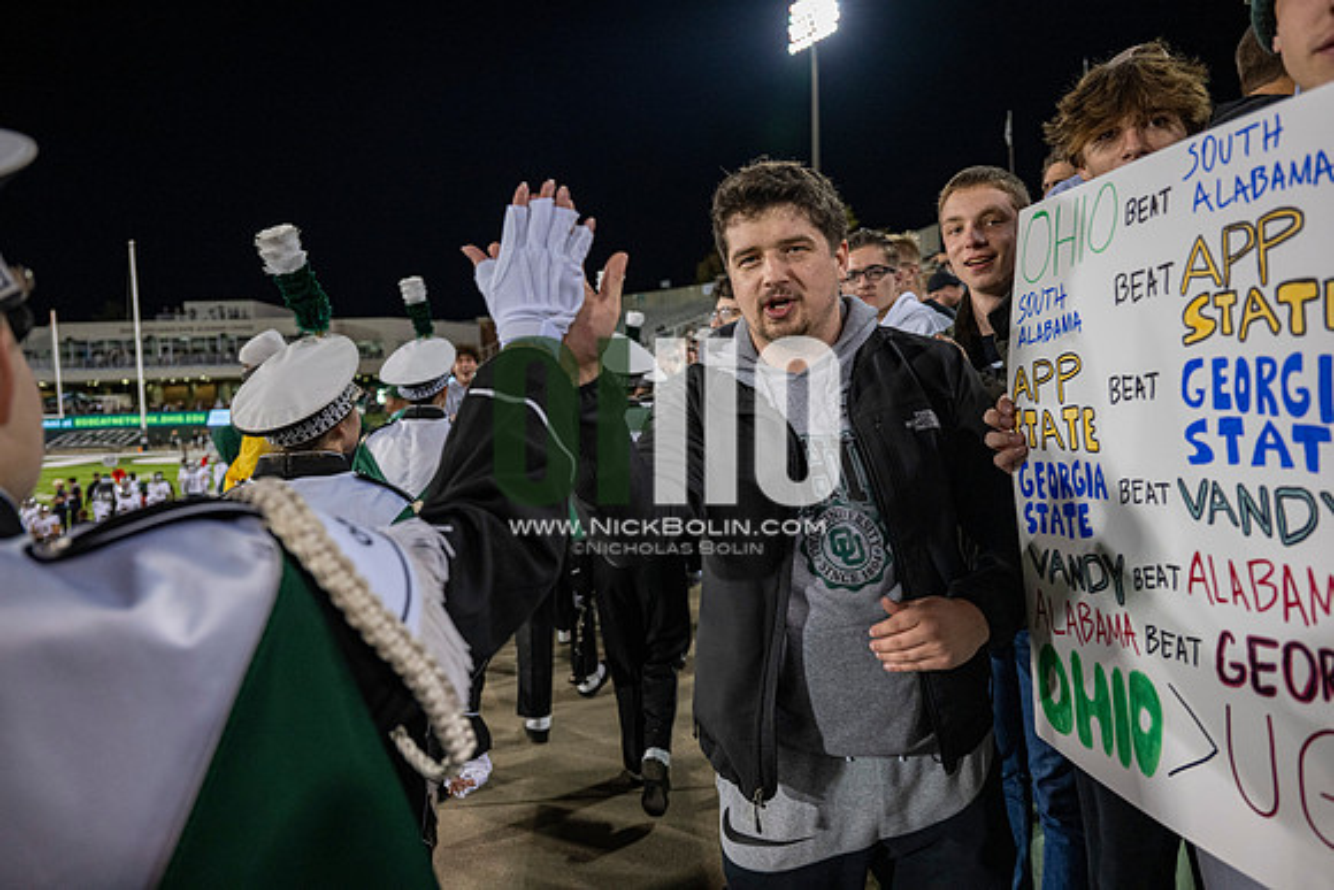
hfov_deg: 73.7
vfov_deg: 53.2
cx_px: 667
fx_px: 889
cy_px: 445
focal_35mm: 24
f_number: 3.2
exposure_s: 1/500
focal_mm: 24
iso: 1250
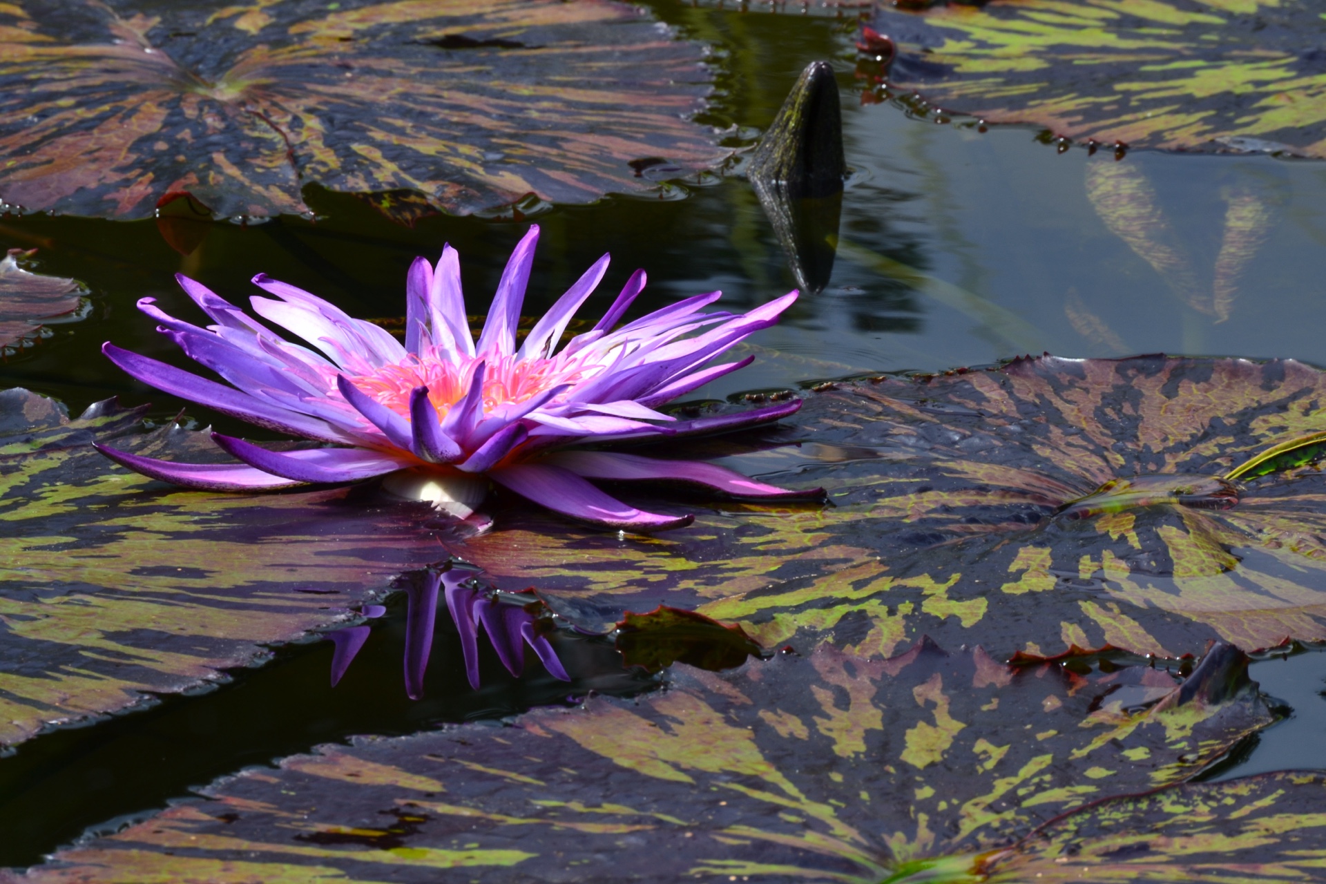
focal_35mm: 300
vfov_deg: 4.6
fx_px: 11049
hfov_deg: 6.9
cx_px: 663
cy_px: 442
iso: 100
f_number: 22
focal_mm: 200
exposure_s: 1/30
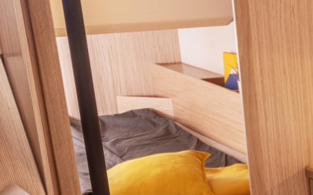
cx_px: 563
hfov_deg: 14.0
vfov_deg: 9.4
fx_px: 1134
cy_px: 352
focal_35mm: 133
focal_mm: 29
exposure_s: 1/4
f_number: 14
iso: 160
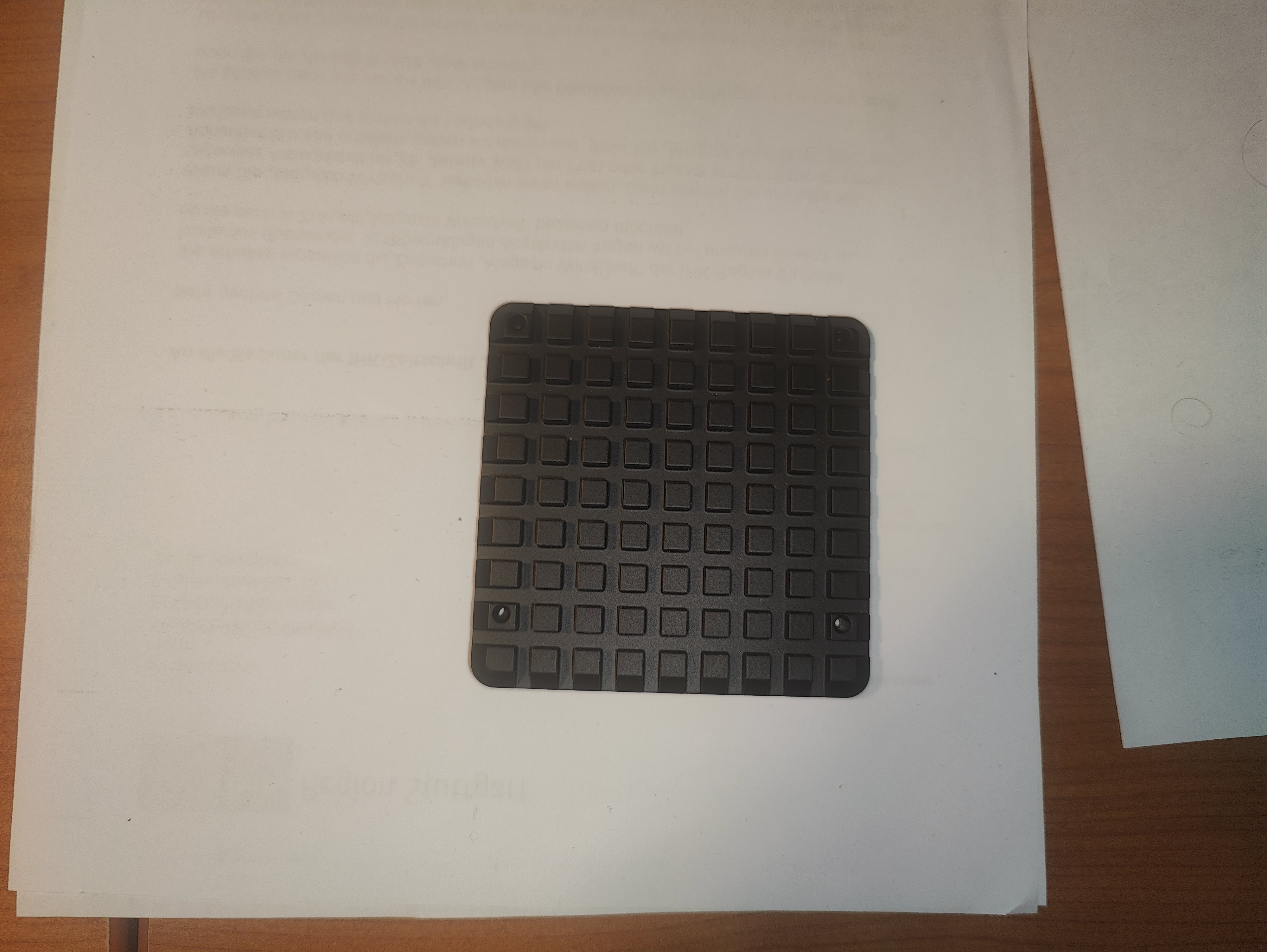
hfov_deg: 73.9
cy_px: 476
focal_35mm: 23
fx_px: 843
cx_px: 634
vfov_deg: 59.0
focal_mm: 6.06
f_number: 1.8
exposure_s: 1/100
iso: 100
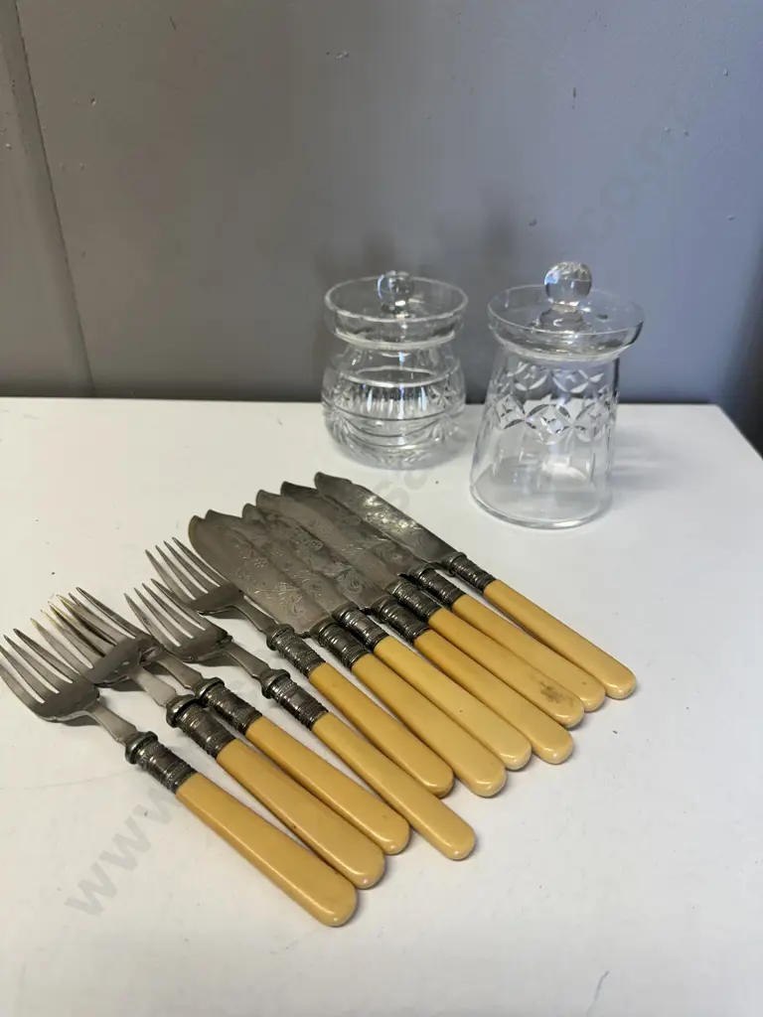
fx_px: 705
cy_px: 508
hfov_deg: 56.8
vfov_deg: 71.6
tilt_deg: -32.8
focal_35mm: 24
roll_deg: -1.0
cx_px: 382
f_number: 1.78
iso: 80
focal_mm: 6.86
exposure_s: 1/100
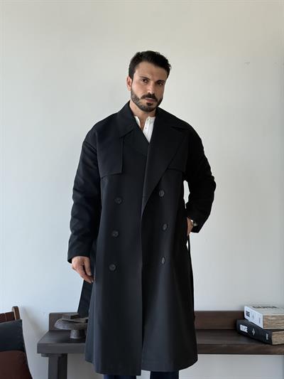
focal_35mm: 48
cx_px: 142
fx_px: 525
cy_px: 190
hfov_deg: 30.3
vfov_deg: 39.6
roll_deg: +0.0
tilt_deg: +3.3
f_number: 1.78
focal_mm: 6.76
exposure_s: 1/285
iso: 100
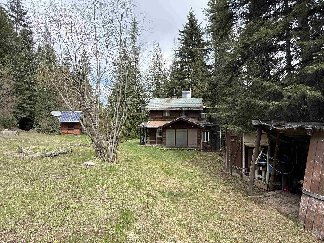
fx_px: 159
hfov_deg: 90.3
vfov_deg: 74.7
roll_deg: +0.3
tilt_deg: +1.7
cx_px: 188
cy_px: 117
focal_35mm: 17
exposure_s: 1/625
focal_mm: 2.22
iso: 64
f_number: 2.2
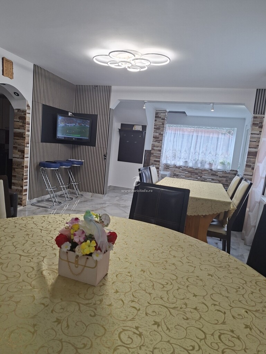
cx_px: 133
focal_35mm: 23
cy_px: 177
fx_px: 236
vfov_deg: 73.9
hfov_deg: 58.9
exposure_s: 1/120
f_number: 1.8
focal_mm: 5.54
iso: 50
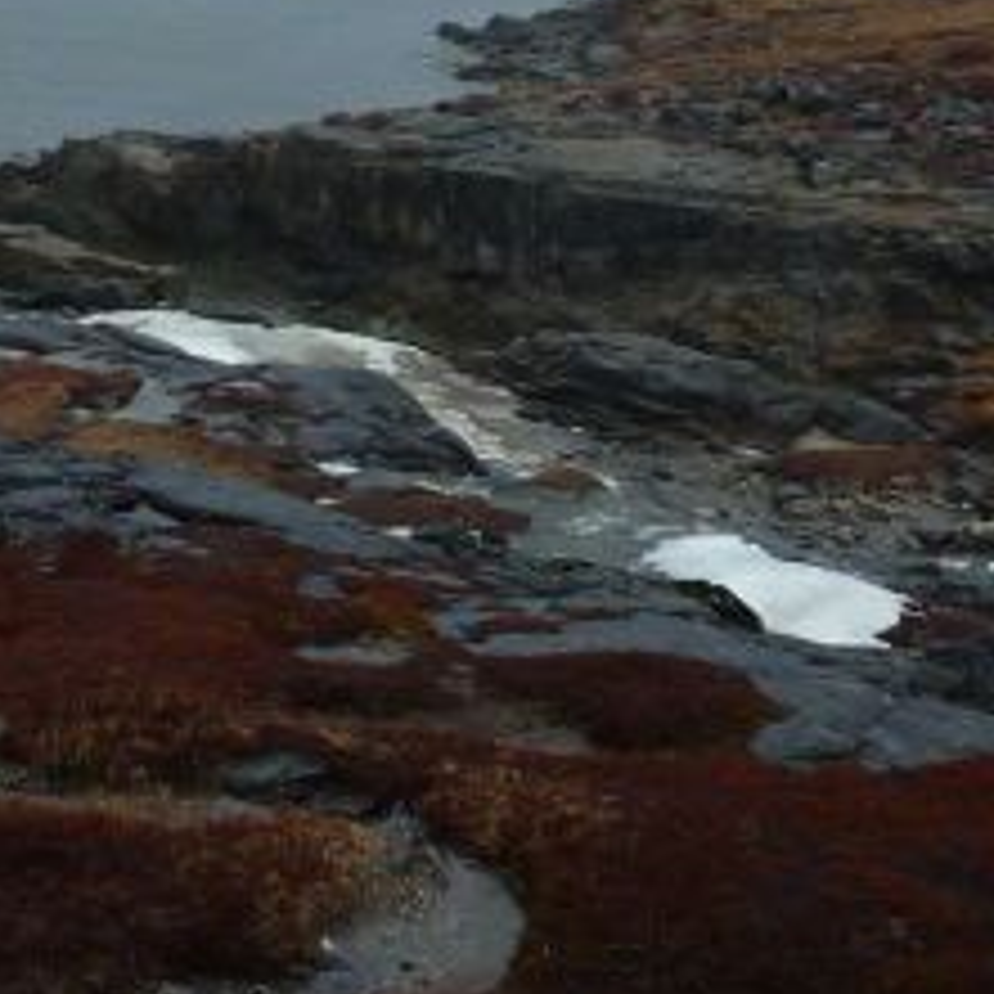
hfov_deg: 21.3
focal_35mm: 80
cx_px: 135
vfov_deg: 20.2
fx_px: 2599
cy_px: -225
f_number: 4
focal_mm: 4.1
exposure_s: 1/400
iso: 80
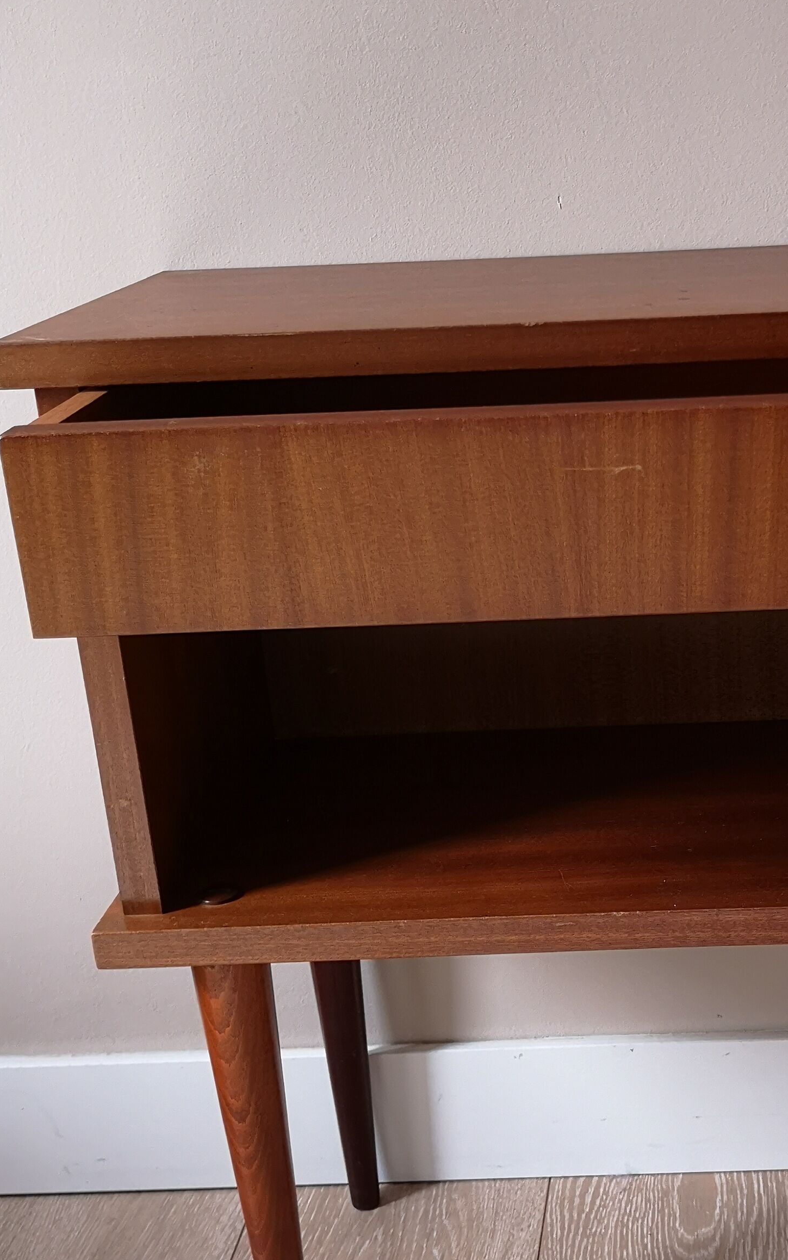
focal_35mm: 49
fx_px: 1683
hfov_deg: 25.6
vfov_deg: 41.0
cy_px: 664
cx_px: 686
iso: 160
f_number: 1.8
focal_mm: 3.95
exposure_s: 1/33.3
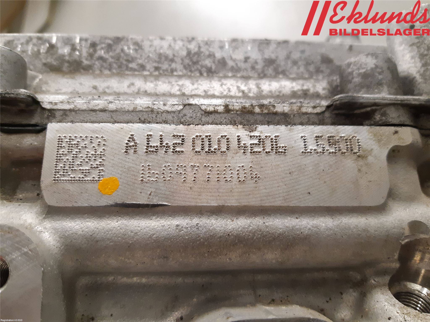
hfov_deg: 67.3
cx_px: 215
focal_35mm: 26
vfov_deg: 53.1
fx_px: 323
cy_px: 161
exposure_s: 1/50
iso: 250
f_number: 1.7
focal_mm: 3.93
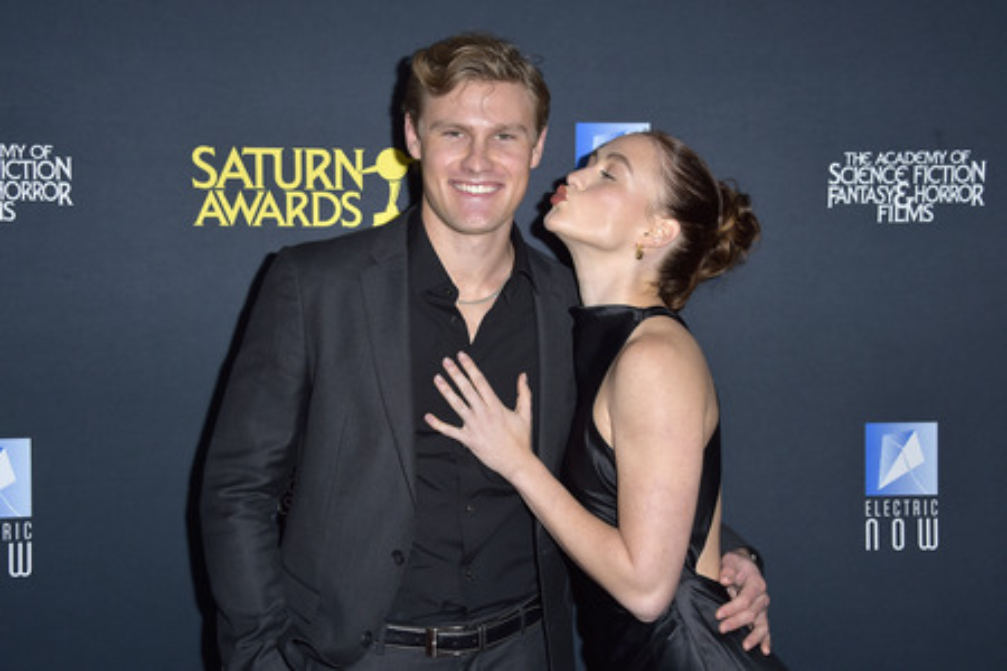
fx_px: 1454
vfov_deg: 26.0
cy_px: 336
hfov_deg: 38.2
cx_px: 504
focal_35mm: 52
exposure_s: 1/250
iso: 250
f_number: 6.3
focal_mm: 52
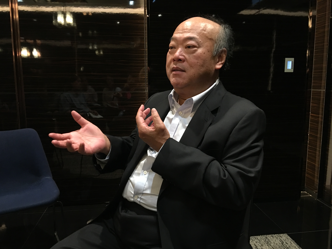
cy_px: 124
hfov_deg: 61.7
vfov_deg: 48.2
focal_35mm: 29
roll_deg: +0.0
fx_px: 278
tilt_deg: -7.5
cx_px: 166
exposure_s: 1/17
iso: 100
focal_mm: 4.15
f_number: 2.2
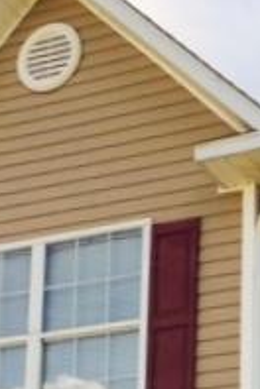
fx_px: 1094
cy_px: 527
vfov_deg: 18.6
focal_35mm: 101
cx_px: 284
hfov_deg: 13.3
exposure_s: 1/1109
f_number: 2.2
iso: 32
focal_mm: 4.12
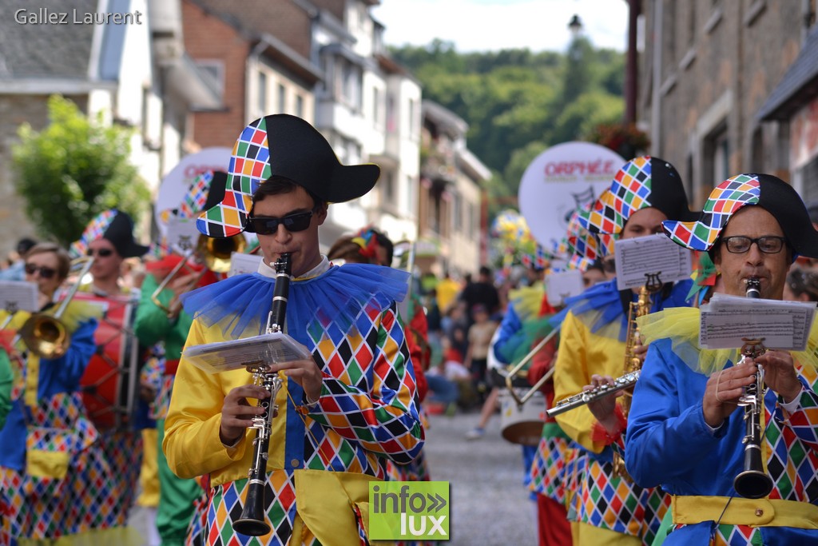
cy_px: 273
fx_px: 3136
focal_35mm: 138
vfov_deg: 9.9
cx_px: 409
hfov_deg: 14.9
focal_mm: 92
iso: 100
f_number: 4
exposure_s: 1/400
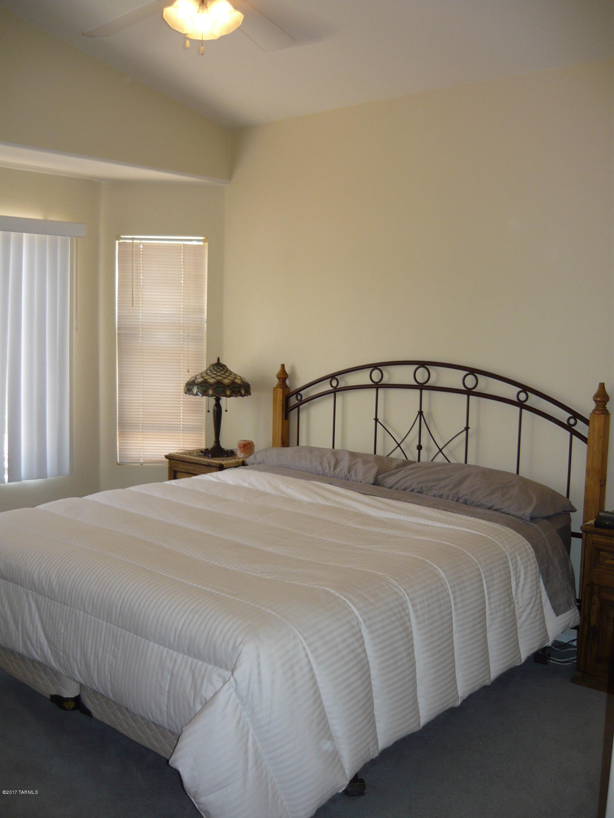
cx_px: 307
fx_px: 780
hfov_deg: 42.9
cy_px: 409
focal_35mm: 33
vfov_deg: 55.4
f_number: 2.8
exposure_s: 1/30
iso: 100
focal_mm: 5.5
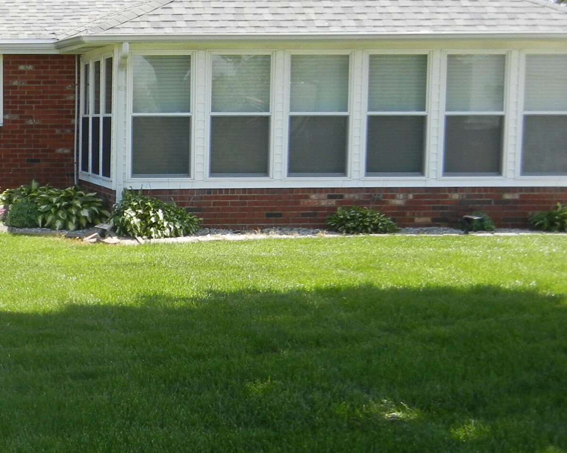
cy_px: 251
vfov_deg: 17.9
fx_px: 1443
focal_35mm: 86
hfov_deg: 20.9
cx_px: -88
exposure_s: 1/525
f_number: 3.6
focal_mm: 6.2
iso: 160
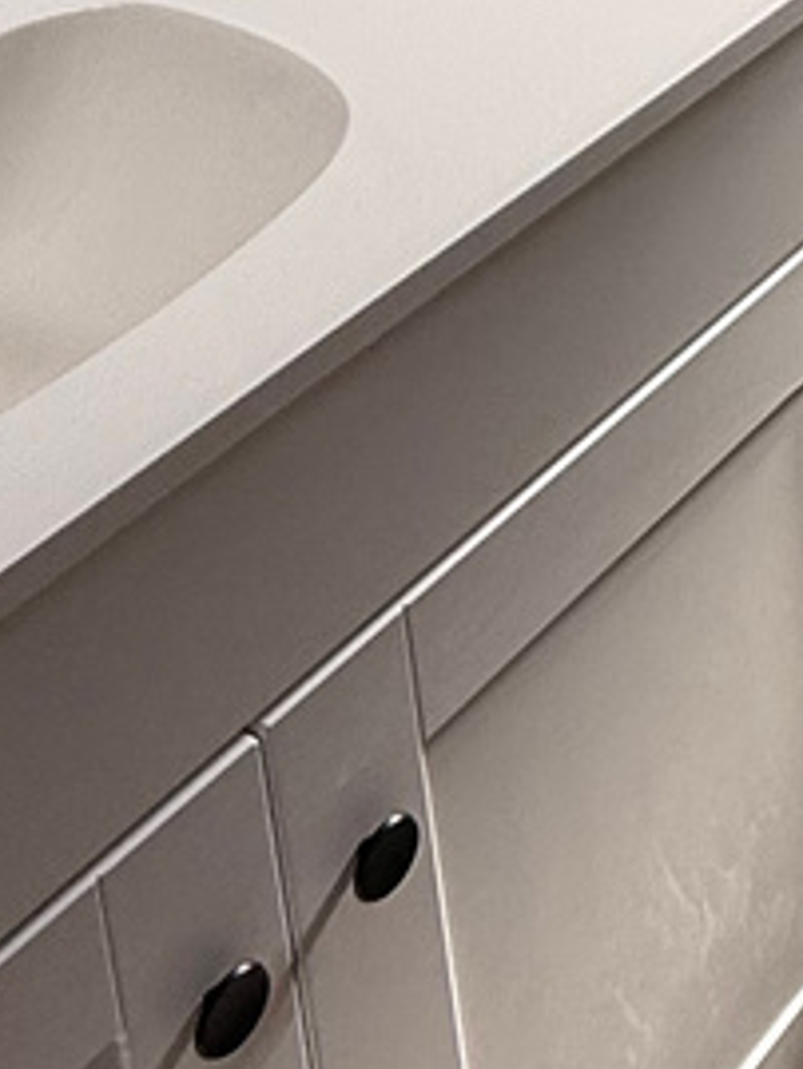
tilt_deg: -13.1
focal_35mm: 80
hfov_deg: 16.6
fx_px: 2472
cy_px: -672
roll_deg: +0.8
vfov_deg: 20.0
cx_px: 1248
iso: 64
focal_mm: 2.22
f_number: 2.2
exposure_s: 1/247
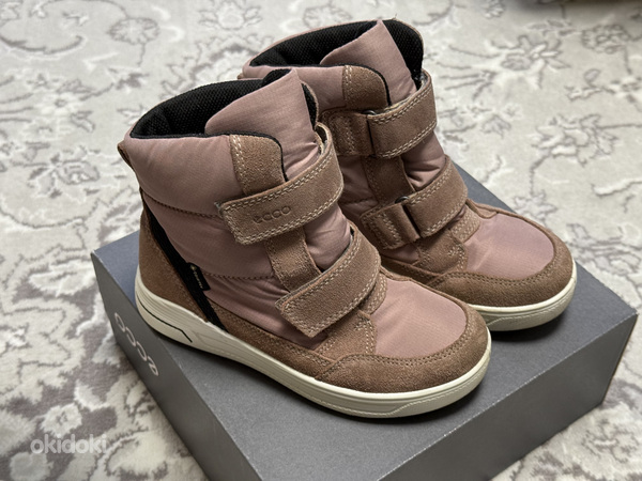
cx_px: 321
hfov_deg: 39.7
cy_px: 240
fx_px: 890
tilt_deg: -45.4
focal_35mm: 48
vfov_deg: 30.3
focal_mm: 6.76
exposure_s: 1/60
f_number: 1.78
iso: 200
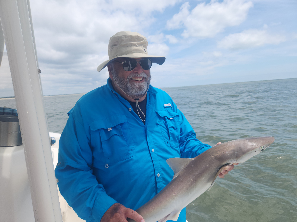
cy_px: 111
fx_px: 197
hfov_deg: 73.9
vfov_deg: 58.9
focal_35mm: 23
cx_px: 148
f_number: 1.8
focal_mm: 5.4
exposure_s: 1/1538
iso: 20
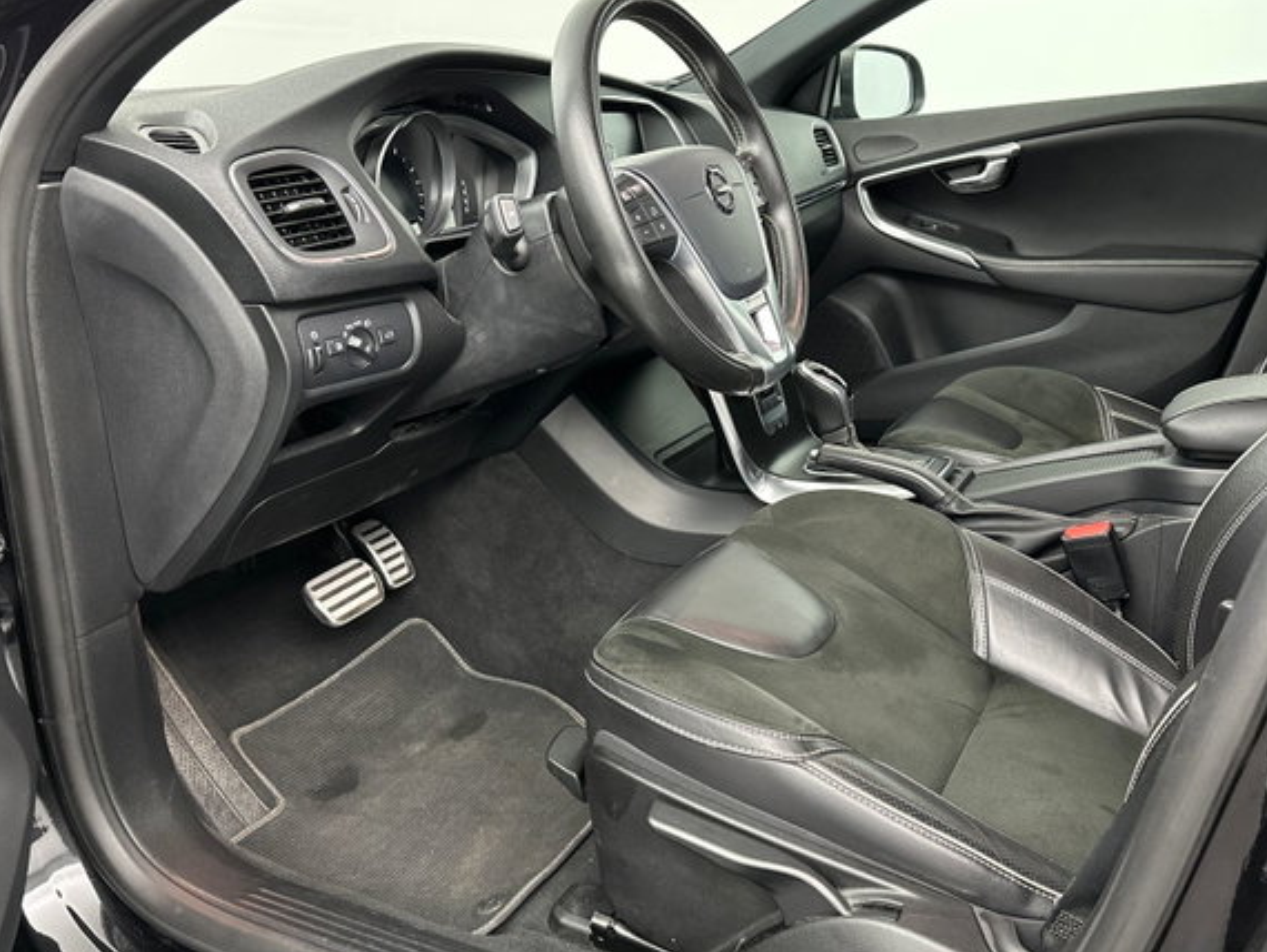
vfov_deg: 44.0
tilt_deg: -14.9
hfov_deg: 56.7
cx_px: 694
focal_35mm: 32
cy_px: 380
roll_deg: +0.3
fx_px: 1172
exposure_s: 1/50
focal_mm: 6.86
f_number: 1.78
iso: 500
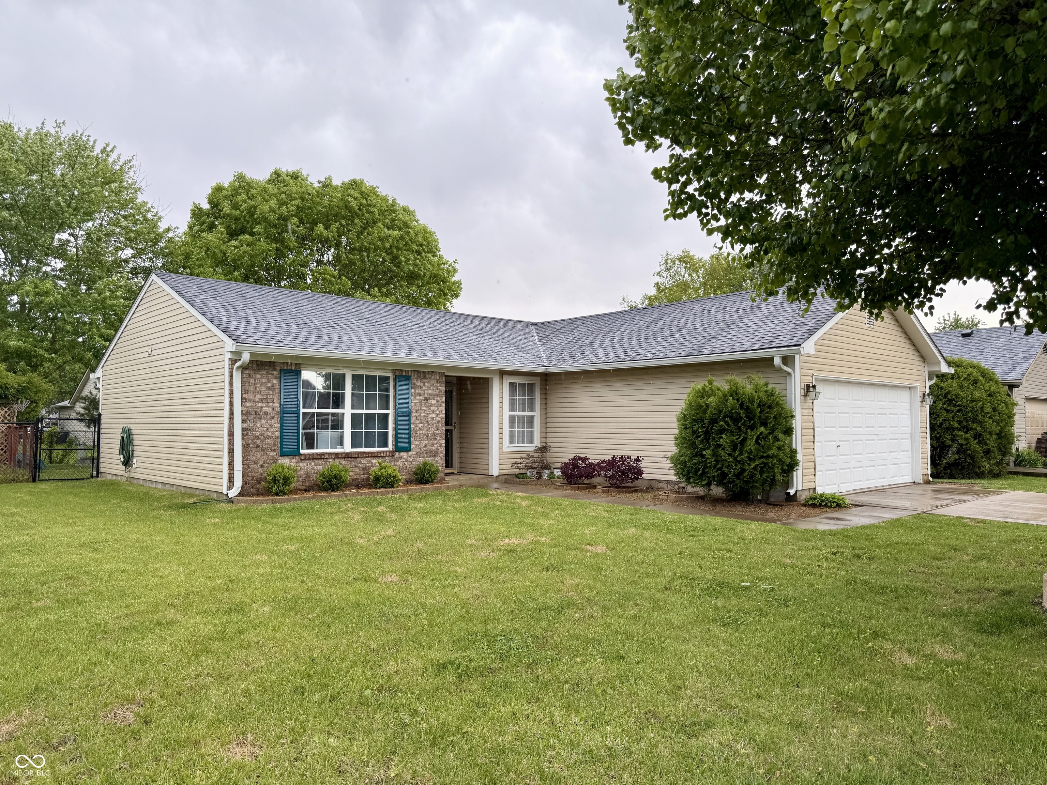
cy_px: 392
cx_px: 524
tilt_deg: +2.8
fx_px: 726
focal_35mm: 24
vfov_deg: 56.8
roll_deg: +0.0
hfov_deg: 71.6
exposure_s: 1/551
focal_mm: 6.76
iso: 80
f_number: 1.78
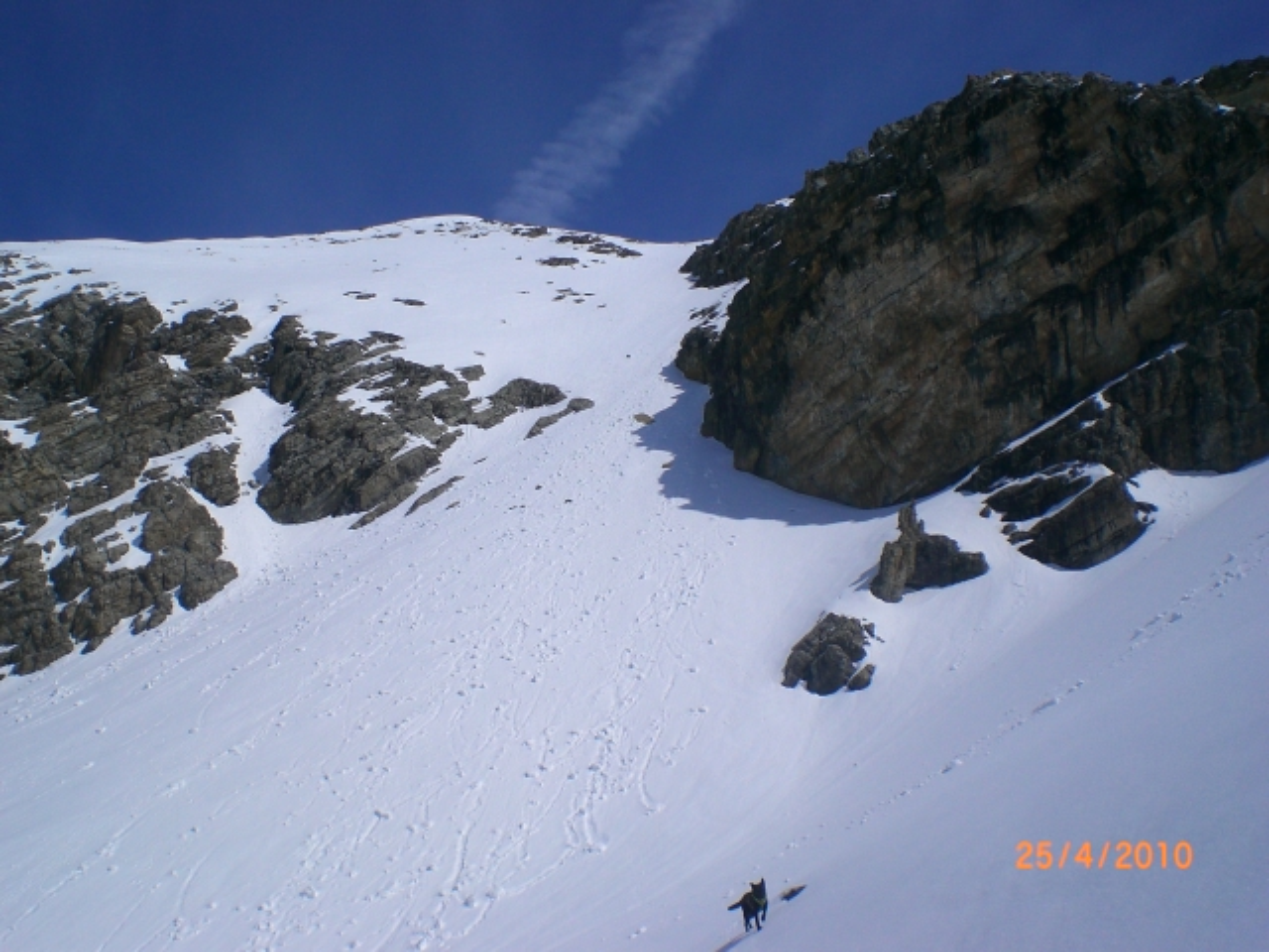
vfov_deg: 37.7
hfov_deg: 49.0
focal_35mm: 38
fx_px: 1393
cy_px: 476
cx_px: 634
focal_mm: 6.3
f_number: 4.4
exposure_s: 1/2000
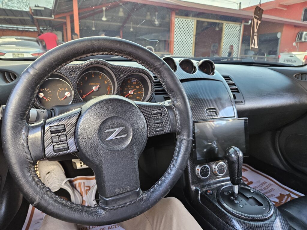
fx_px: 204
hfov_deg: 73.9
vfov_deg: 58.9
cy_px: 115
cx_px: 154
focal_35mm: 23
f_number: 1.8
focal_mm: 5.4
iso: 160
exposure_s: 1/100
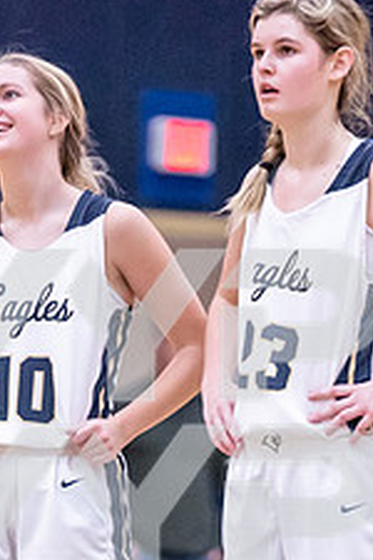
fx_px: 10350
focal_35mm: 666
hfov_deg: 2.1
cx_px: 137
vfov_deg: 3.1
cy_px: 491
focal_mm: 156
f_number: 2.8
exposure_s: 1/1250
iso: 2000
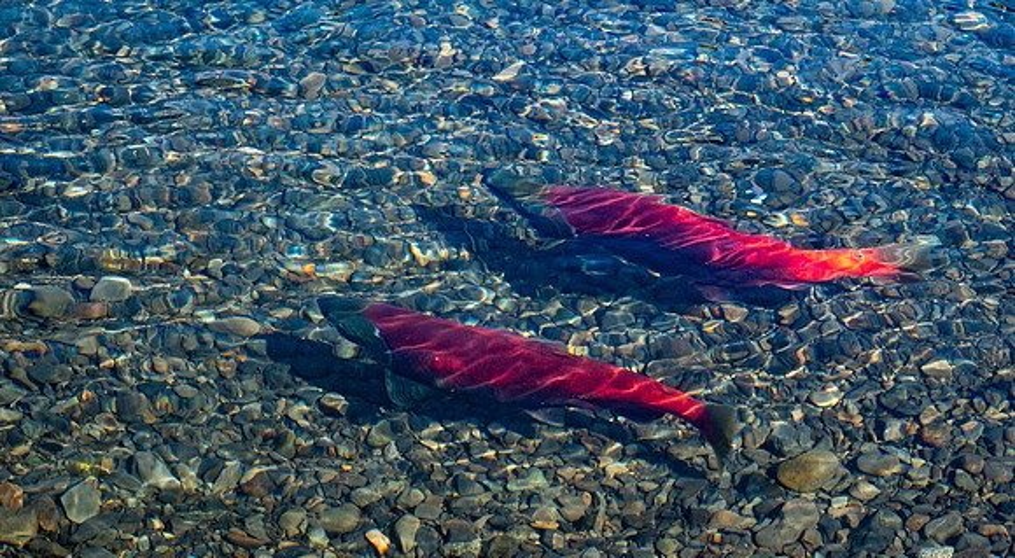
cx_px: 541
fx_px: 2430
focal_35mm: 91
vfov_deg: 13.1
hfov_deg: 23.6
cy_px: 407
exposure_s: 1/160
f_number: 5.6
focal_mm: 32
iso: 250
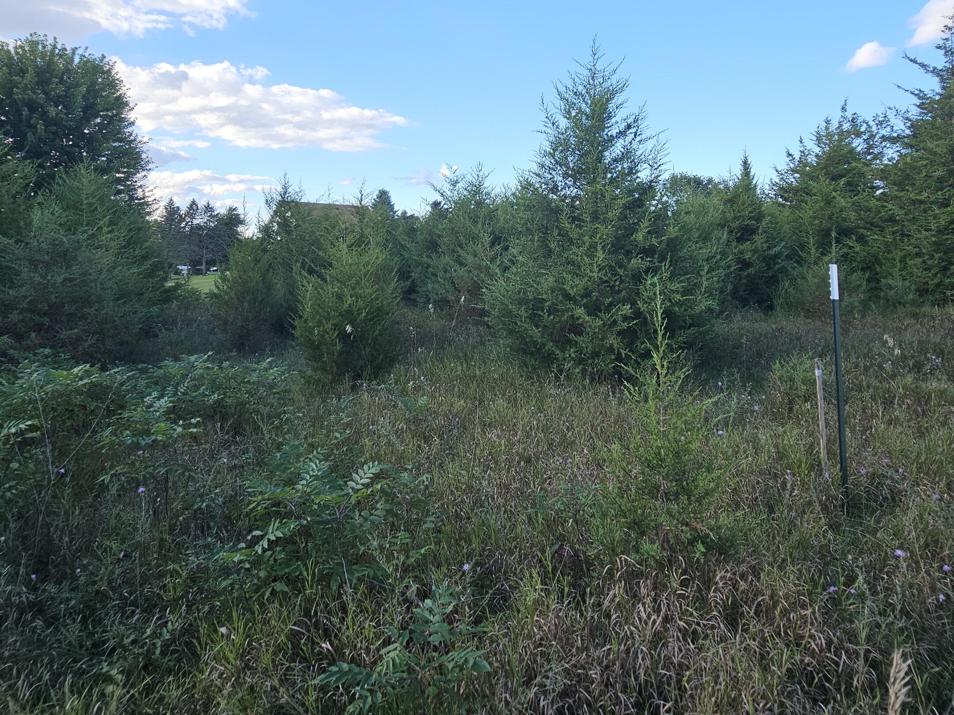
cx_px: 527
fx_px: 496
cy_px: 222
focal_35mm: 18
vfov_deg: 69.0
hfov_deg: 87.5
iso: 50
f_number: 2.2
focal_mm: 2.2
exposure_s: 1/553
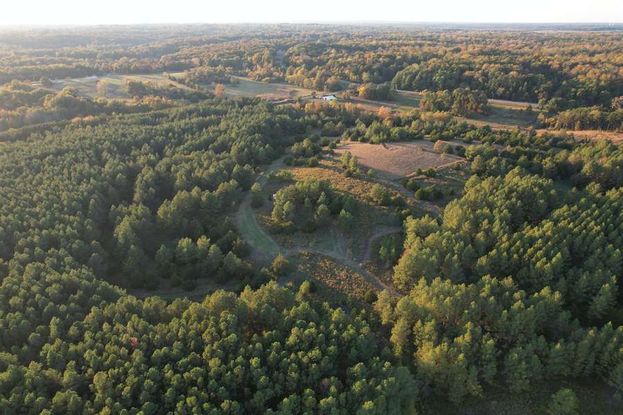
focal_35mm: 22
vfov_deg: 57.2
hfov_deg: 78.6
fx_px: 381
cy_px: 208
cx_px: 312
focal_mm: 8.38
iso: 100
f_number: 2.8
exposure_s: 1/240
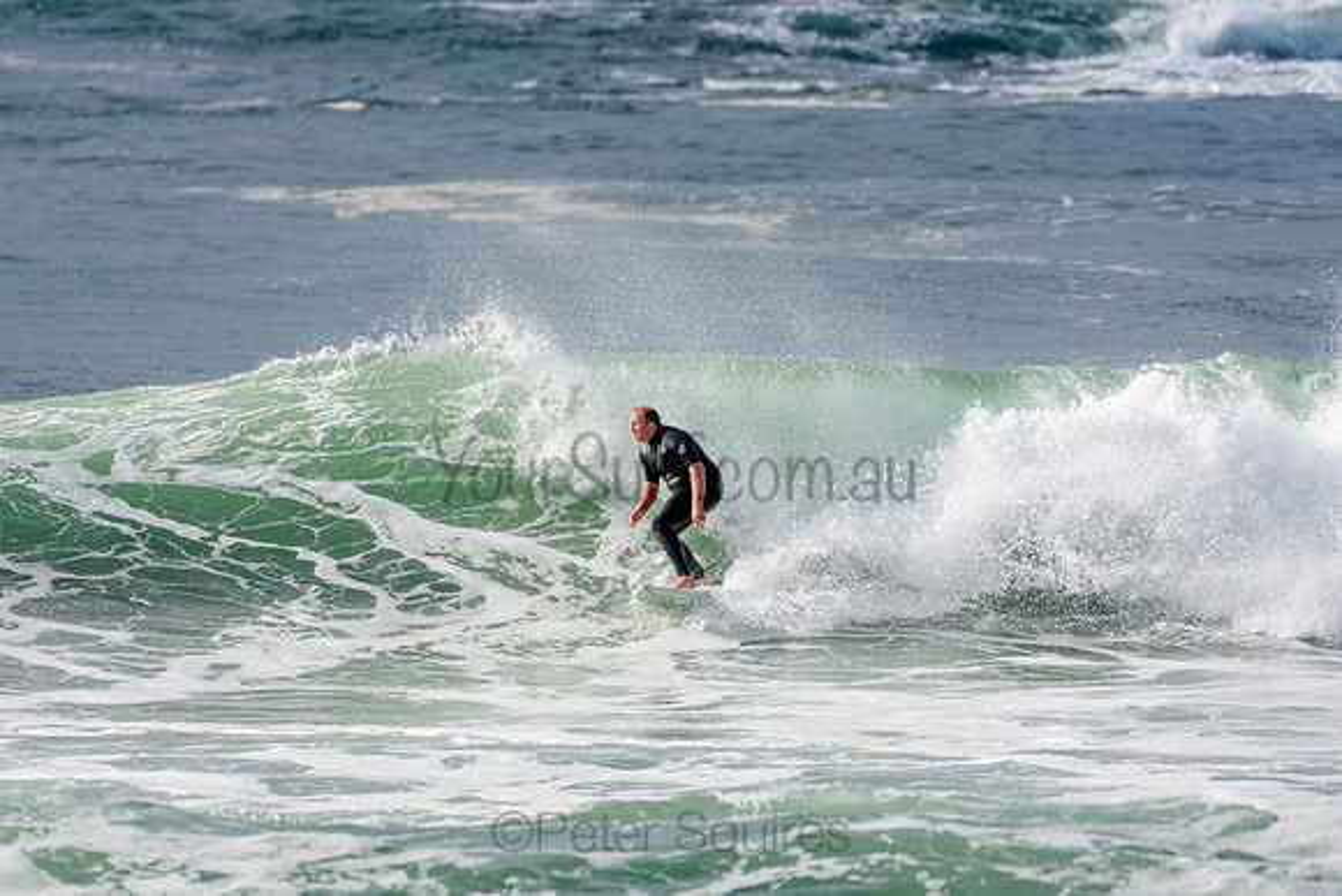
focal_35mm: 750
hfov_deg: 2.7
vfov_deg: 1.8
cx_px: 671
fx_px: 27964
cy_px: 448
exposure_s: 1/2000
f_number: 5.6
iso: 280
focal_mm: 500
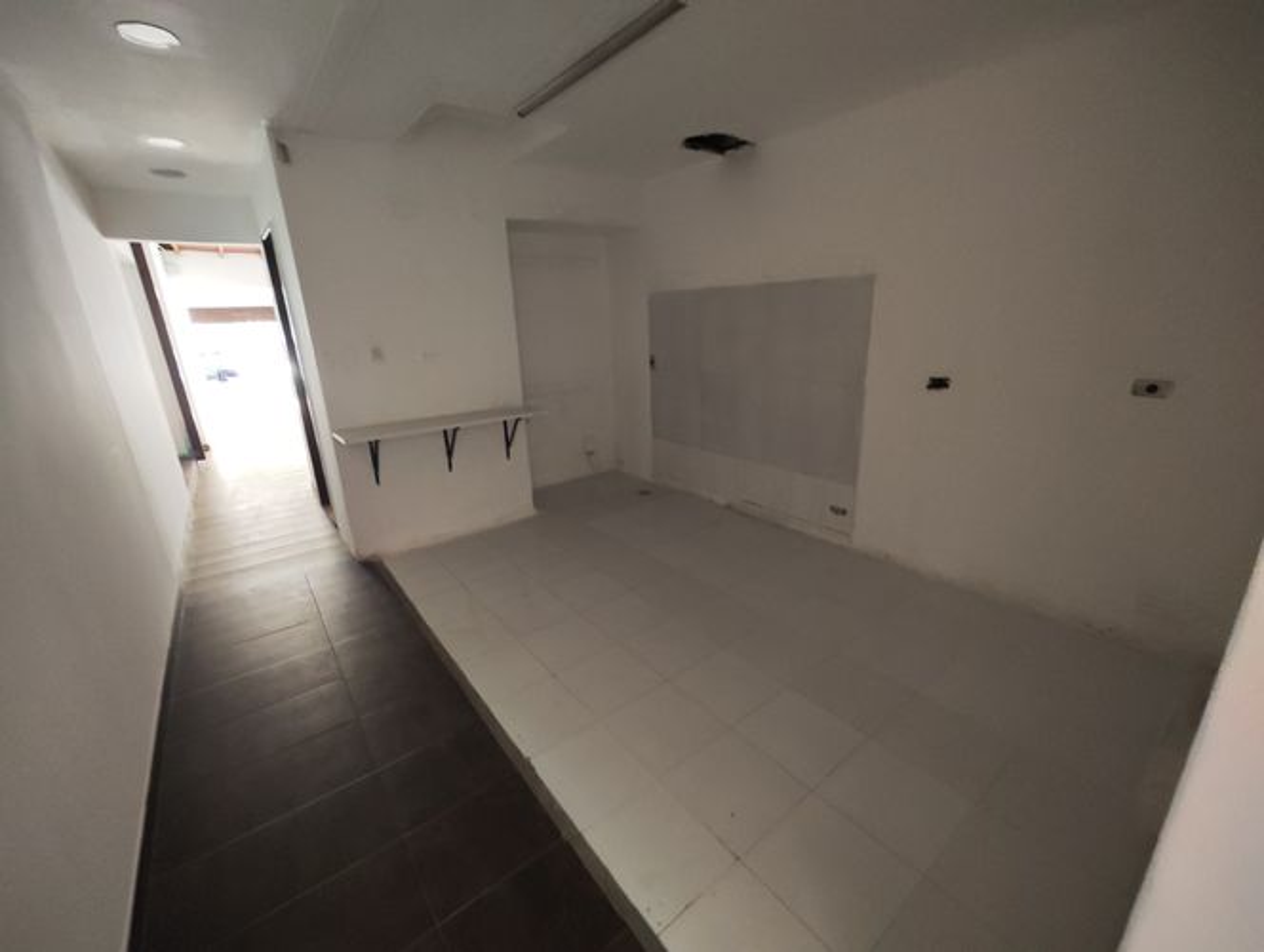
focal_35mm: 14
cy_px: 476
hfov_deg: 102.0
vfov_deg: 85.8
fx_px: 512
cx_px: 632
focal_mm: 2.16
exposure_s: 1/15
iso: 1051
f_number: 2.2
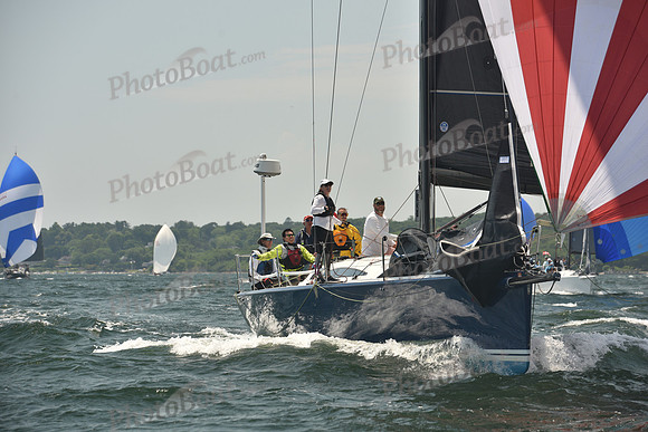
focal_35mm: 140
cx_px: 324
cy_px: 216
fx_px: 2520
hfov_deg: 14.7
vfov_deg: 9.8
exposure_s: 1/640
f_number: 6.3
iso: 250
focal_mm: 140
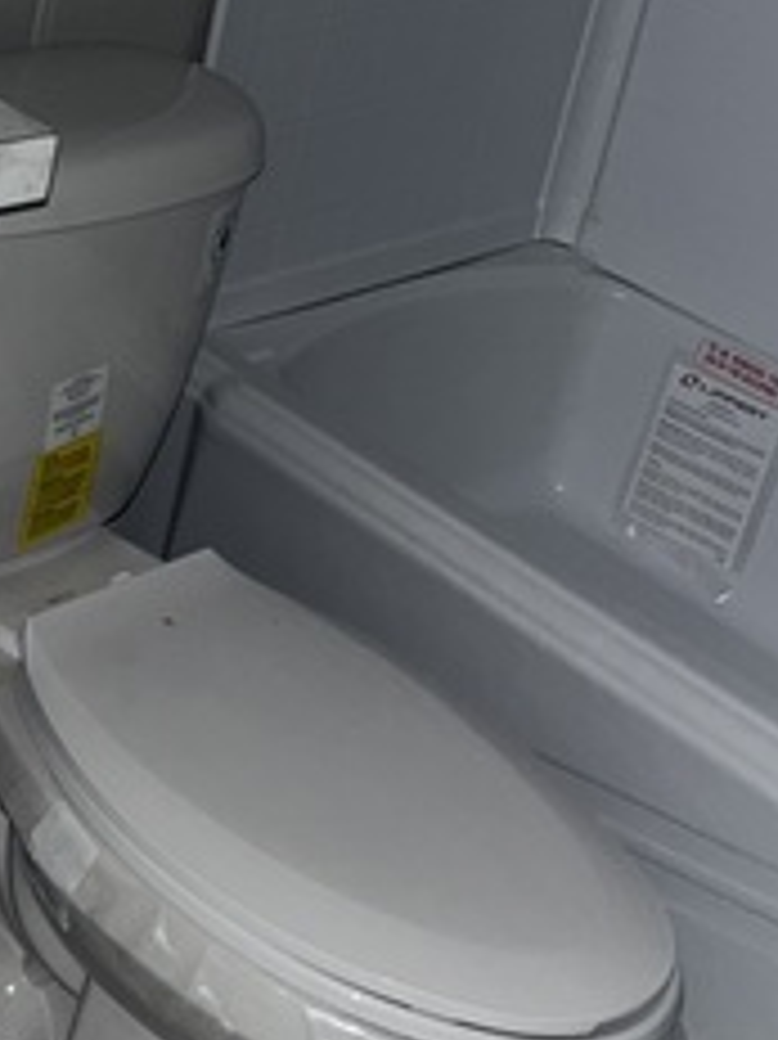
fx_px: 2250
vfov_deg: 24.3
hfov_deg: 18.4
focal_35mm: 75
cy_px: -106
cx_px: -216
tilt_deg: -17.7
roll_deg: -8.3
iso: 32
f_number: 1.6
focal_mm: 5.1
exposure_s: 1/4
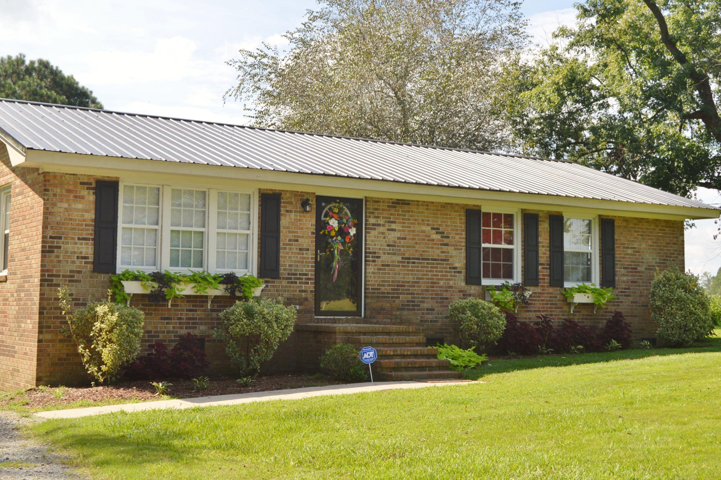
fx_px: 1041
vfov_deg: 25.9
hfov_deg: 38.2
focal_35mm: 52
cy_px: 199
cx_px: 316
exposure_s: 1/200
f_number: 8
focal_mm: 28
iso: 100
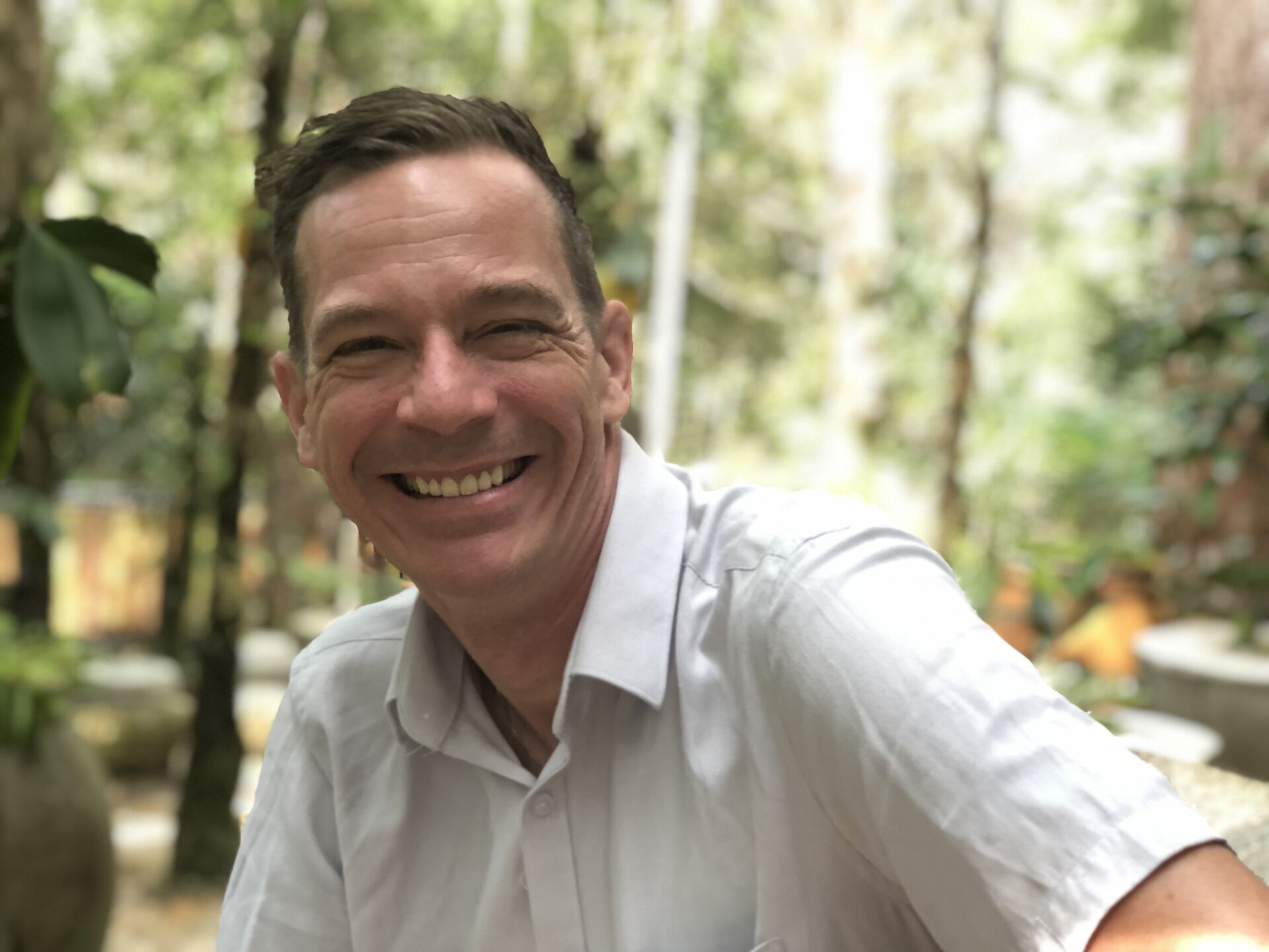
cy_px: 476
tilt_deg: -4.4
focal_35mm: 57
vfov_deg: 25.7
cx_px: 634
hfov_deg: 33.8
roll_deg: -3.9
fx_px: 2090
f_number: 2.8
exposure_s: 1/30
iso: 80
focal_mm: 6.6
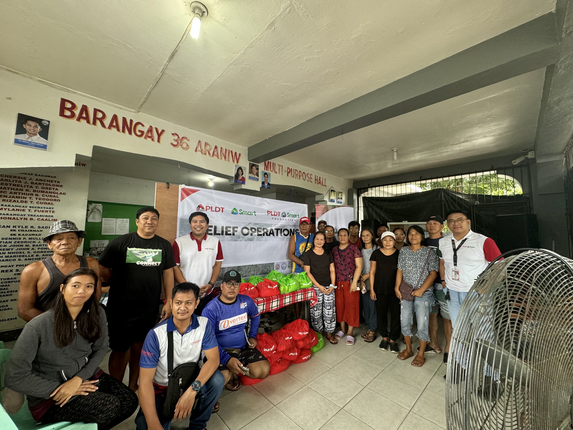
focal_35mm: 14
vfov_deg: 85.7
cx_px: 286
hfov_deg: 102.1
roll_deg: -1.1
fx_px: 232
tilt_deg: +4.6
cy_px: 215
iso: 200
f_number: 2.2
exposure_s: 1/60
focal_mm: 2.22
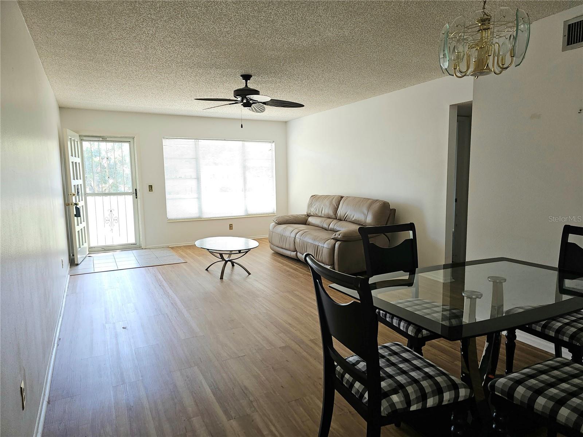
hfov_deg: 73.9
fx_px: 387
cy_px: 218
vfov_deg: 58.9
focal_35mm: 23
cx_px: 292
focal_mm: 6.3
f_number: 1.7
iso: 50
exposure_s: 1/60.2
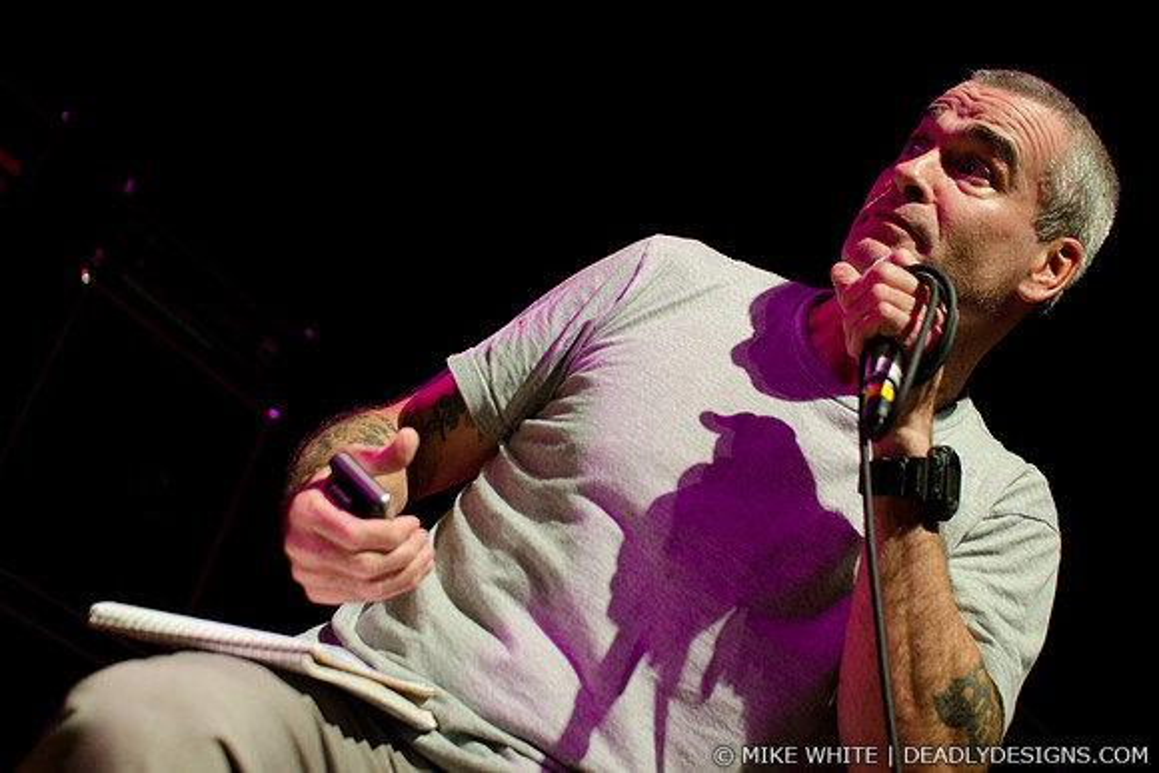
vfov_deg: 29.9
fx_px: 1449
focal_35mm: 45
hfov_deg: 43.6
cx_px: 580
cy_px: 386
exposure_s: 1/500
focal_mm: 30
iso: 1600
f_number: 2.8
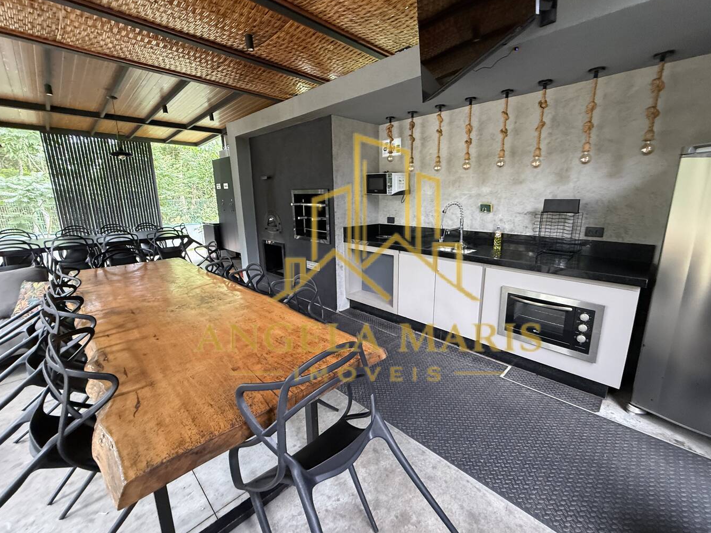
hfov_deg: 98.1
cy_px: 263
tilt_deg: -15.2
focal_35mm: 15
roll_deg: +0.3
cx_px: 369
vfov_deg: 81.7
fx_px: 308
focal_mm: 2.22
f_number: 2.2
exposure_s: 1/60
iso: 400
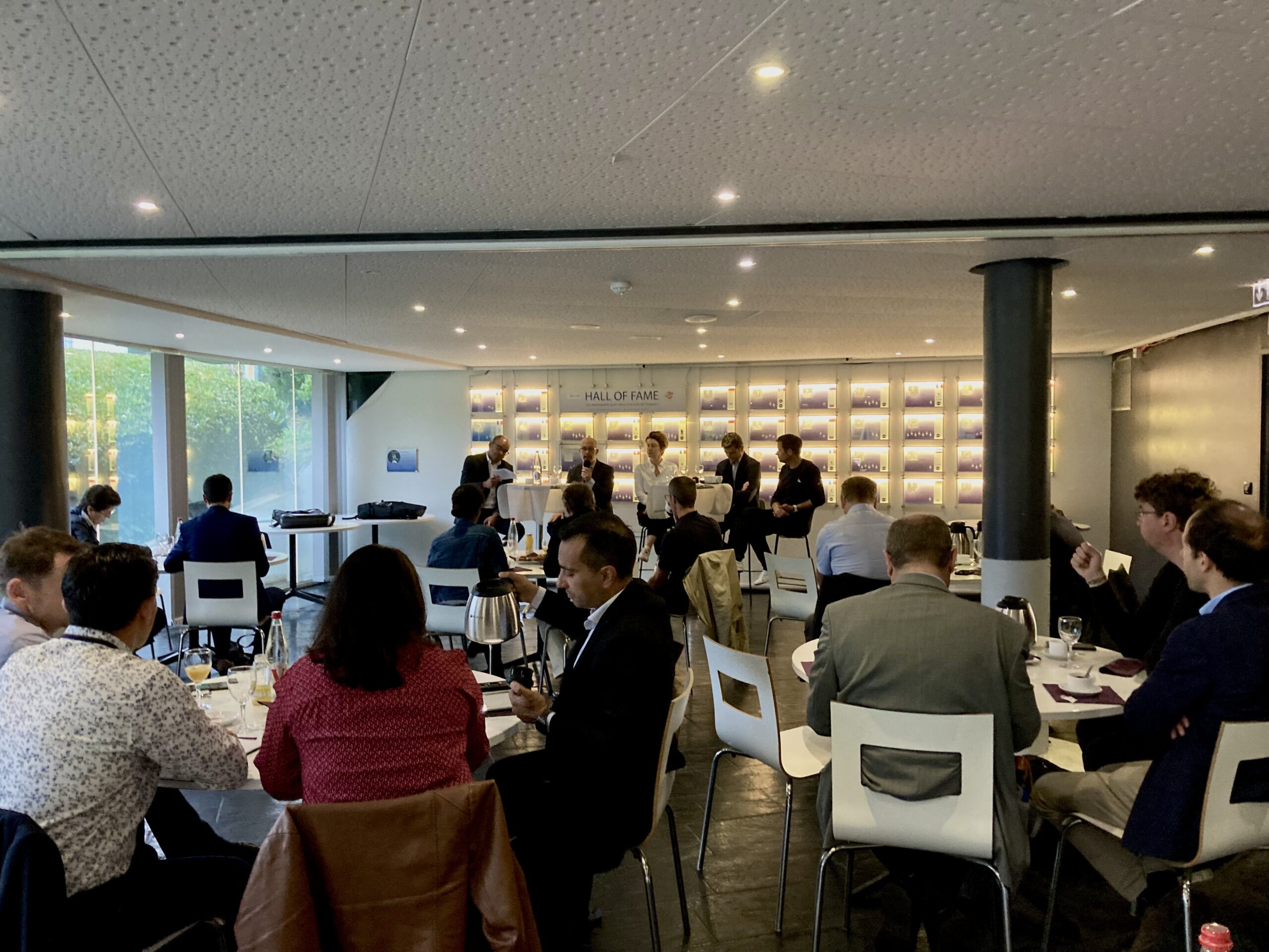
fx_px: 1026
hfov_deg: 63.4
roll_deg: +0.9
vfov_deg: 49.7
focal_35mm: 28
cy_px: 476
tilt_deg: -2.4
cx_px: 634
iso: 400
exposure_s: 1/27
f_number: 1.8
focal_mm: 3.99
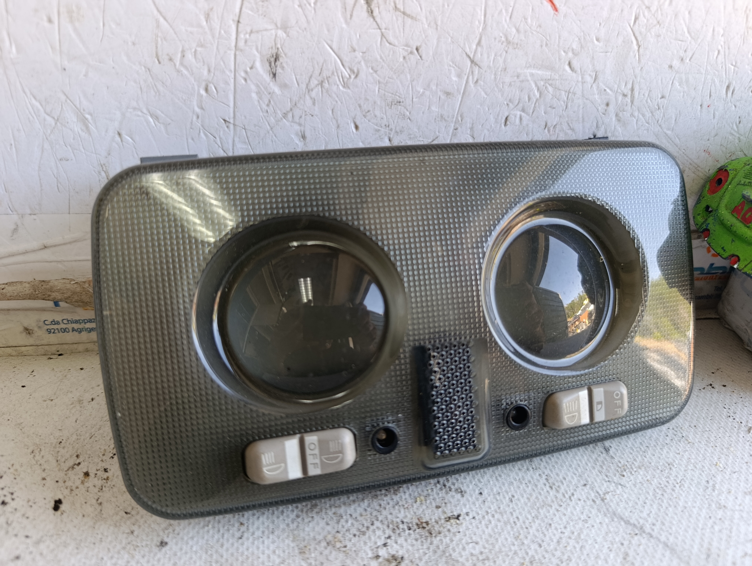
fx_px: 500
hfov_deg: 73.8
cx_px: 376
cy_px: 283
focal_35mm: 23
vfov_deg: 59.0
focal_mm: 6.11
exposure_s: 1/100
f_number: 1.65
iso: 397
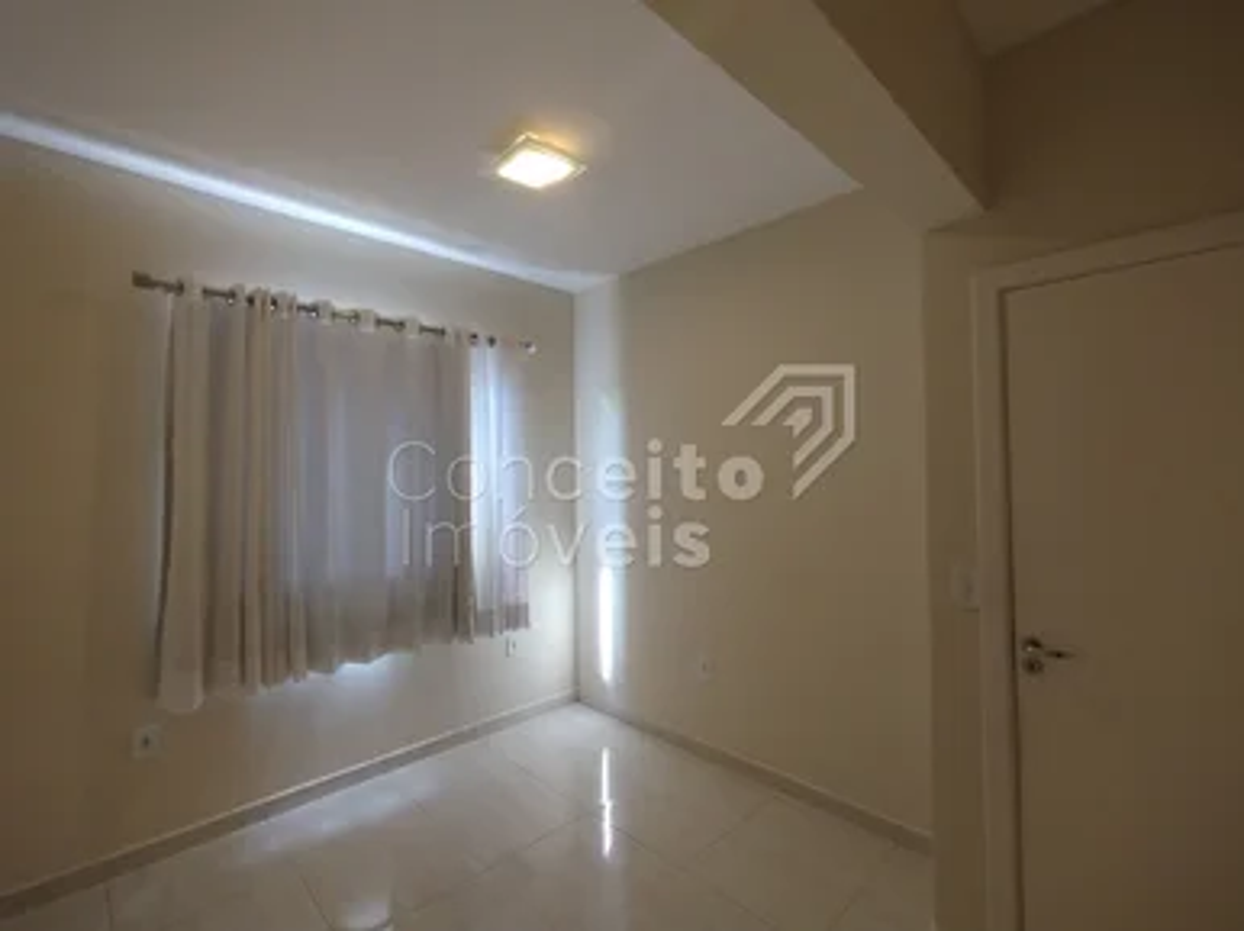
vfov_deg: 81.7
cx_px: 622
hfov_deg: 98.2
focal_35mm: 15
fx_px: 539
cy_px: 466
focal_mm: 1.65
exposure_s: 1/40
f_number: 2.2
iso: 160
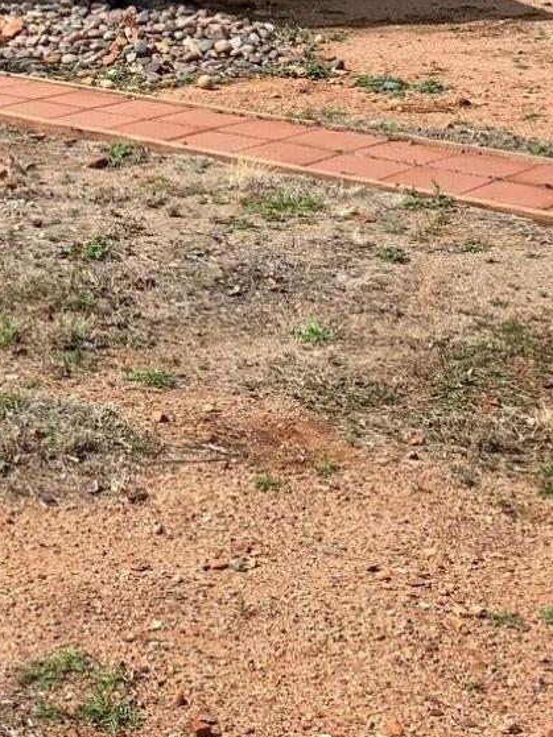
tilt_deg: -5.7
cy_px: -87
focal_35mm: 93
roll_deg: +1.7
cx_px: -207
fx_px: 1982
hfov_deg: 15.0
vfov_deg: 20.1
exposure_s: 1/3401
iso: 25
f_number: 1.8
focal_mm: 4.25
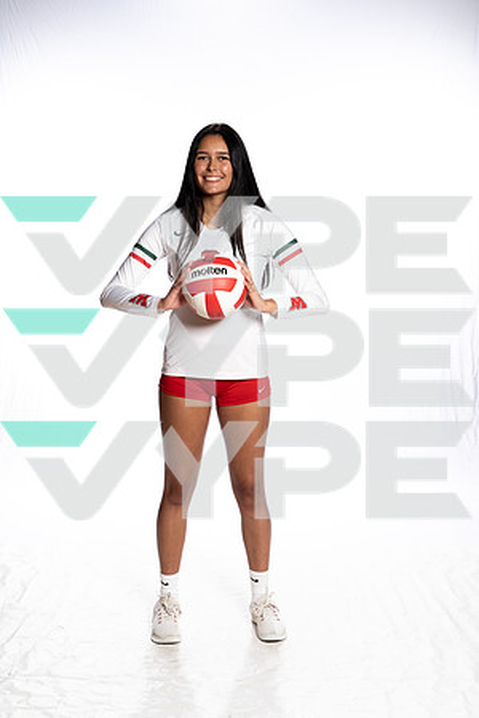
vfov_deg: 39.6
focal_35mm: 50
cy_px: 359
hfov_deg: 27.0
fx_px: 998
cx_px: 240
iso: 320
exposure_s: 1/250
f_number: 8
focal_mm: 50
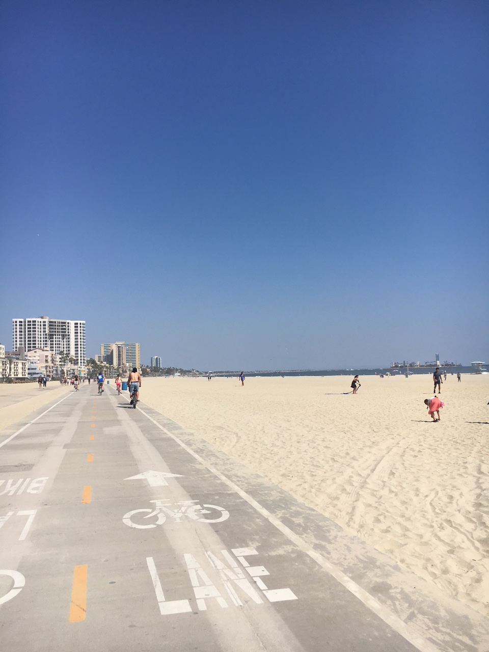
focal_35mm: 29
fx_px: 546
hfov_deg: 48.2
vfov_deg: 61.7
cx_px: 244
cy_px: 326
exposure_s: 1/3663
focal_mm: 4.15
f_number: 2.2
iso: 25
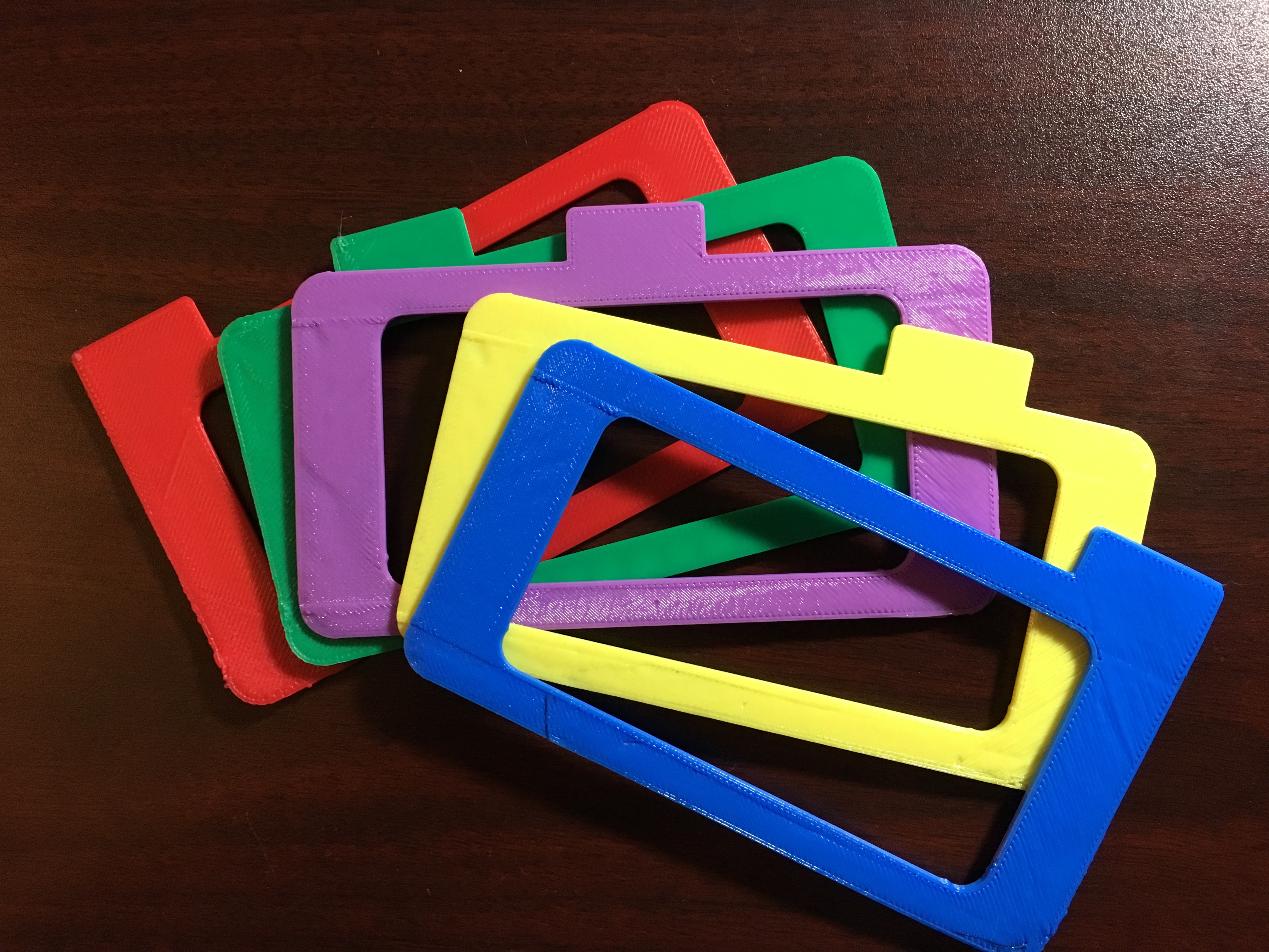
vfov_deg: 48.2
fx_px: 1063
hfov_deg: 61.7
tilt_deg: -85.7
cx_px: 634
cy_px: 476
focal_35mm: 29
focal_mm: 4.15
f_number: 2.2
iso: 200
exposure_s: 1/30
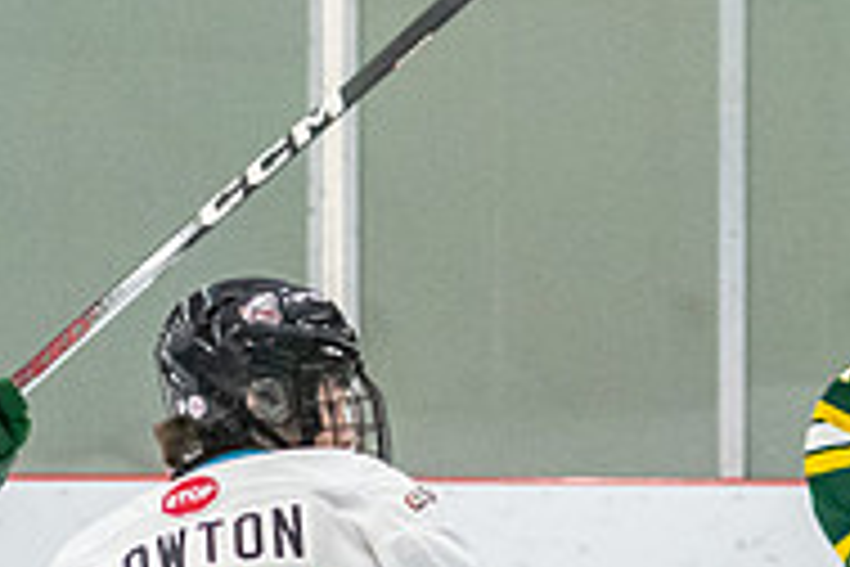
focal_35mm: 557
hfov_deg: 3.7
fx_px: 13150
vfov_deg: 2.5
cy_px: 1150
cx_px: -423
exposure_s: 1/800
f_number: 2.8
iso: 4000
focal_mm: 86
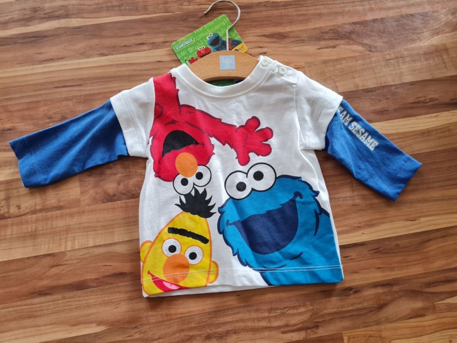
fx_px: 343
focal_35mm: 26
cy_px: 172
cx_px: 228
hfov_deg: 67.3
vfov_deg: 53.1
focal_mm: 5.4
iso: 160
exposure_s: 1/100
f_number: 1.8
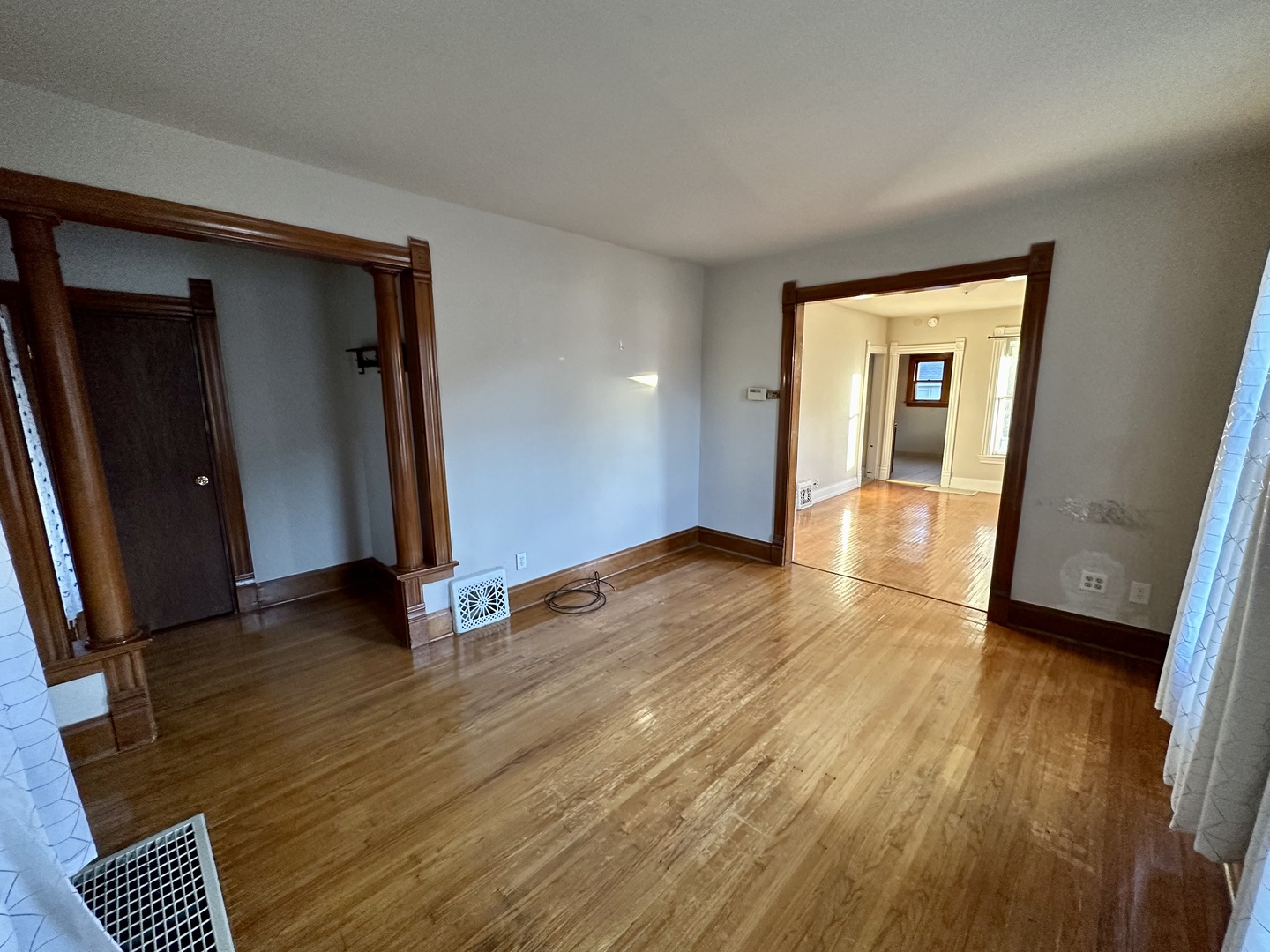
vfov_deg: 85.7
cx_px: 635
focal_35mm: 14
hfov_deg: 102.1
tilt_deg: -10.1
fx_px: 514
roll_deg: +1.0
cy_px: 476
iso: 320
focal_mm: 2.22
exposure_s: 1/96
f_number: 2.2
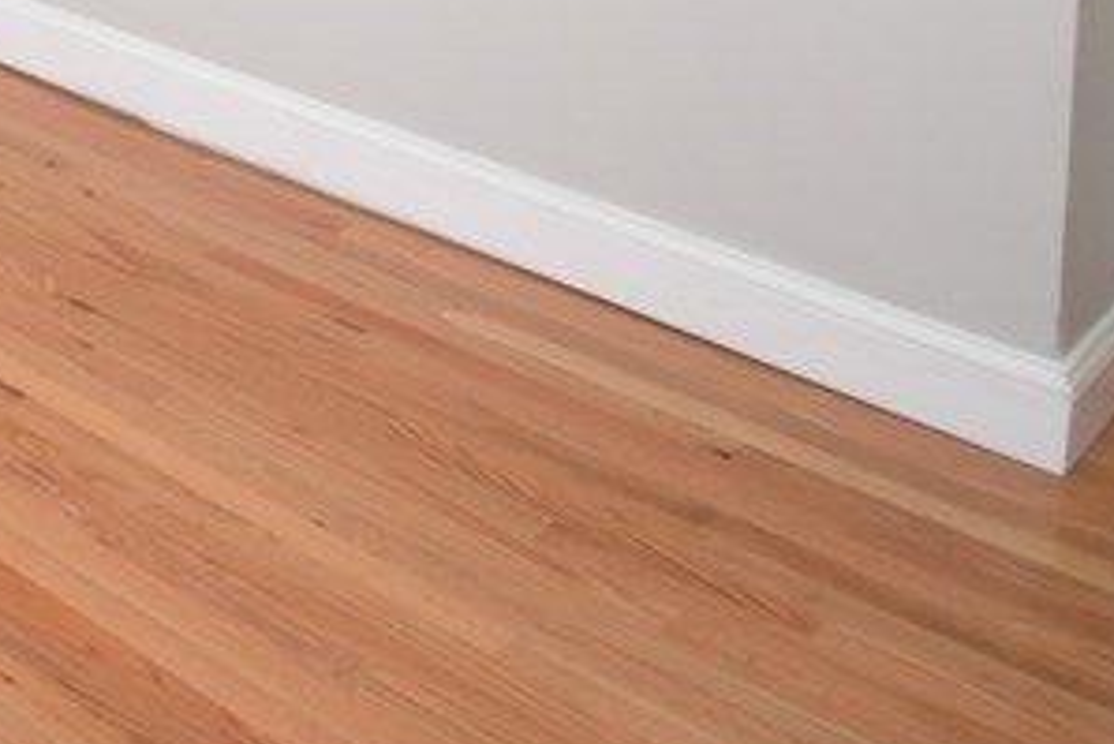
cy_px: -495
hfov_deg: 27.0
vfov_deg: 19.5
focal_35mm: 57
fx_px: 1756
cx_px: -478
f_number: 4.8
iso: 800
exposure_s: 1/80
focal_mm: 11
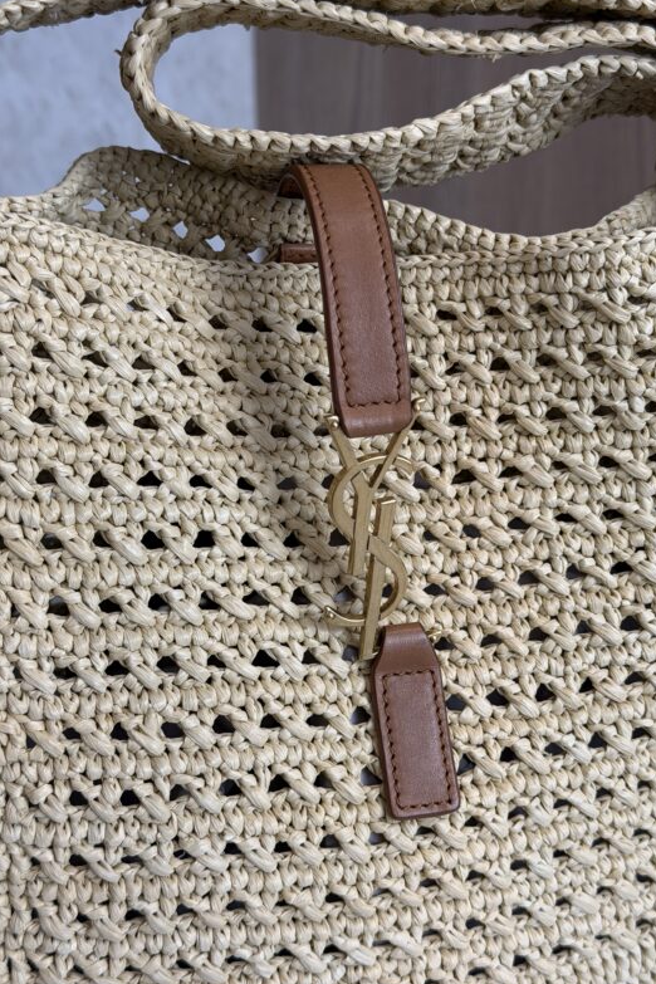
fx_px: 1394
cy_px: 493
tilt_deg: -23.0
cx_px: 336
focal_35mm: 51
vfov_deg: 38.9
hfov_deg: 26.5
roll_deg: +0.6
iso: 50
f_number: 1.78
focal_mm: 6.76
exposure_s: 1/120
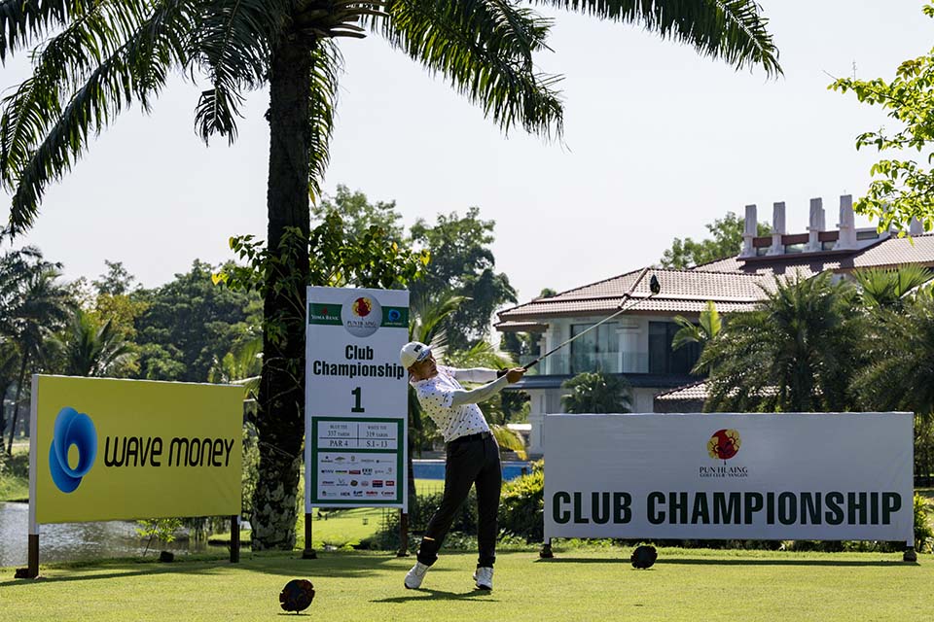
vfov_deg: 15.9
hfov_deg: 23.6
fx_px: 2231
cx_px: 467
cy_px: 311
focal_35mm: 86
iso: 450
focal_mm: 86
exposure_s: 1/2000
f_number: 6.3
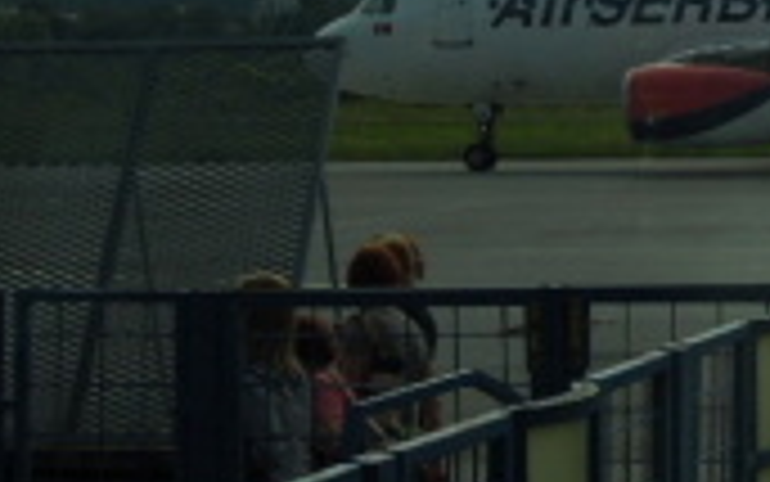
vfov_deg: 9.7
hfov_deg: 15.1
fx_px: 2792
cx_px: 950
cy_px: -92
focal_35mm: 133
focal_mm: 7.8
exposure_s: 1/400
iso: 100
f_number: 7.8
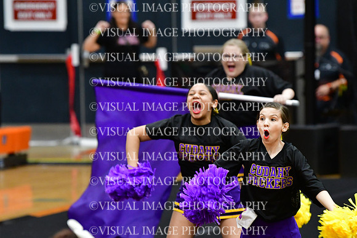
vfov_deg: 5.0
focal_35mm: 277
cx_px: 178
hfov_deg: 7.4
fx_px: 2747
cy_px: 119
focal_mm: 185
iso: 5000
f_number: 3.5
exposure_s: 1/500
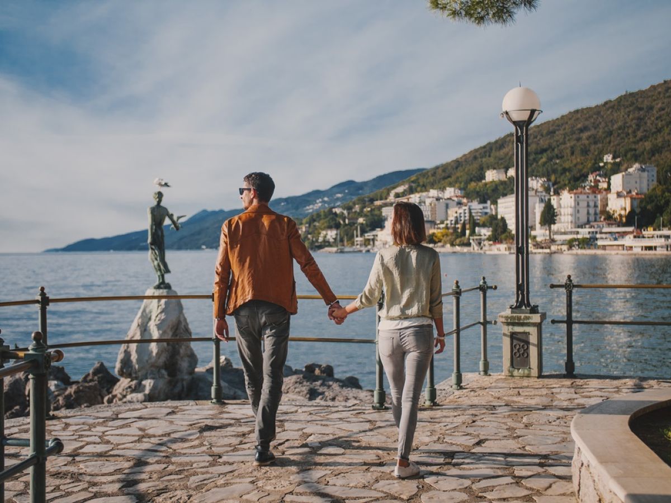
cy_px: 252
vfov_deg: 29.1
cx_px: 336
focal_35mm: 50
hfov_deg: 38.2
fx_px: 969
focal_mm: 25
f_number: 1.6
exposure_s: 1/6400
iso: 200
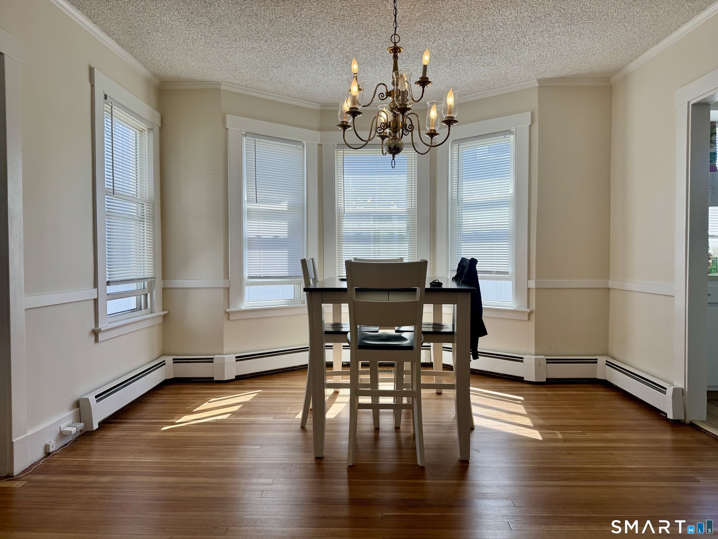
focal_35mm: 24
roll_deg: -0.2
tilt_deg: -2.1
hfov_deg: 71.6
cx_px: 359
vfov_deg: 56.8
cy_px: 270
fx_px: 498
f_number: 1.78
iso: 80
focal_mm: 6.76
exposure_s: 1/567
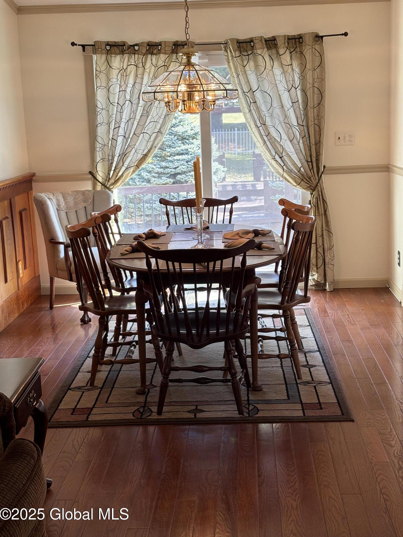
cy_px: 265
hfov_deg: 27.5
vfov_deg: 36.2
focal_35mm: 53
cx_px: 203
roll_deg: +2.8
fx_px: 823
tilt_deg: -9.7
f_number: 1.6
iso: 50
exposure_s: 1/60
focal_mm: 5.96
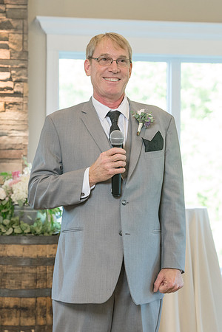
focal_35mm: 111
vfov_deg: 18.4
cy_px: 171
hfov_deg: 12.4
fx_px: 1026
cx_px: 114
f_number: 4
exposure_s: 1/250
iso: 2000
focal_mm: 70
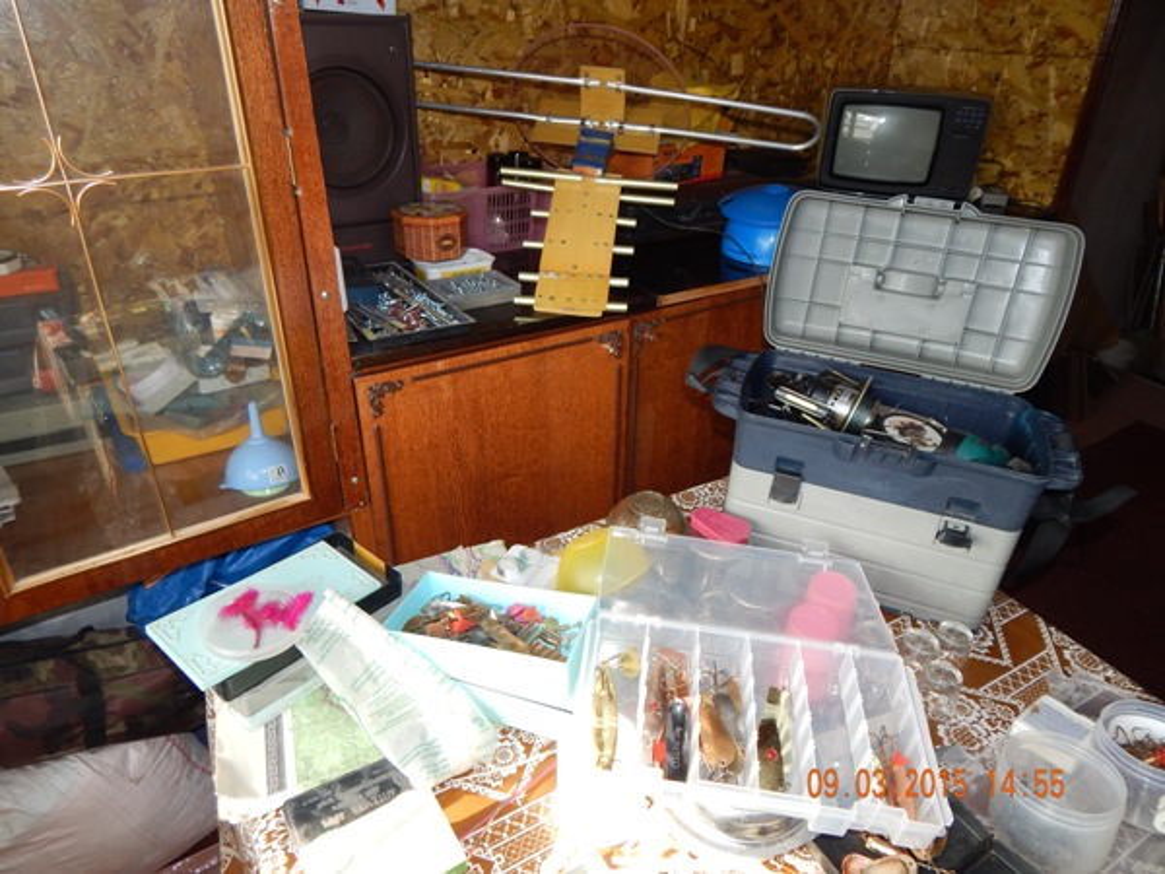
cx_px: 582
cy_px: 437
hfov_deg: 76.4
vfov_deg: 61.1
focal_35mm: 22
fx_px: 740
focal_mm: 4
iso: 125
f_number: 3
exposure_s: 1/60
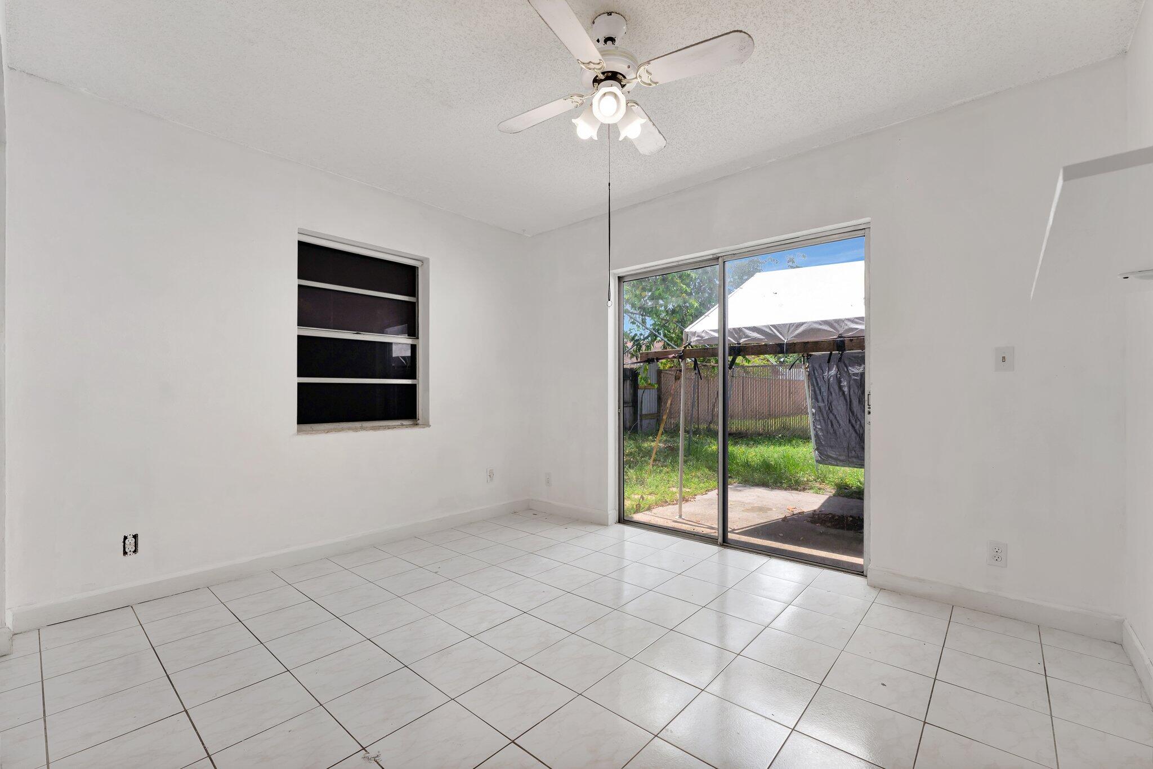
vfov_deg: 76.2
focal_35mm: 15
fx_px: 490
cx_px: 576
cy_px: 384
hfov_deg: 99.3
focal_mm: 15.3
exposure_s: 1/50
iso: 400
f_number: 8
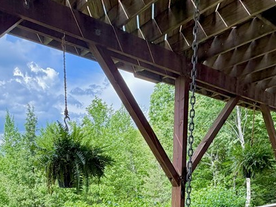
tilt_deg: -8.8
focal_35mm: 35
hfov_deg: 52.4
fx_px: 279
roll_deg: +1.6
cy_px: 223
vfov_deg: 35.3
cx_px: 115
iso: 50
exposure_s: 1/220
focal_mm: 2.22
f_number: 2.2
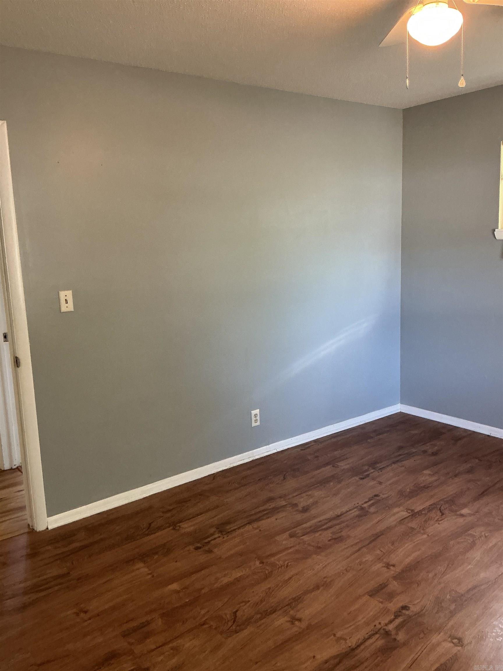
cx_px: 252
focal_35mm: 29
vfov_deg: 61.7
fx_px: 562
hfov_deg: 48.2
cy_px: 336
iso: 200
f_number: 1.8
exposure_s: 1/60
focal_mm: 3
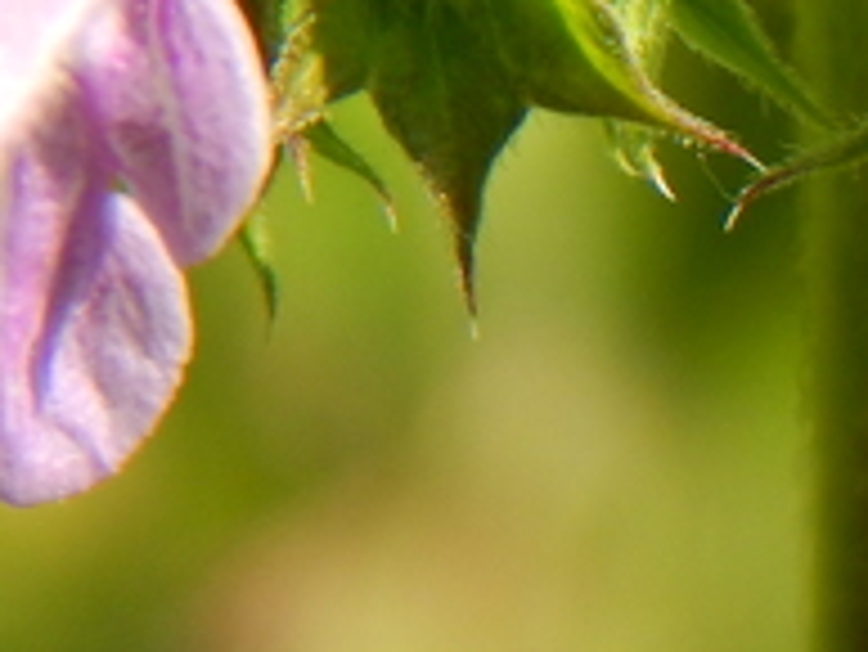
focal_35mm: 503
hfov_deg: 3.9
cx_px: 1900
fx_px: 12621
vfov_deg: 3.0
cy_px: 1003
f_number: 4.6
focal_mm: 20.5
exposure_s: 1/500
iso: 125
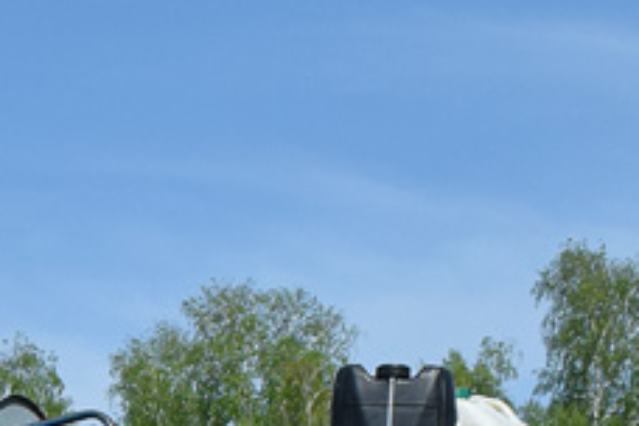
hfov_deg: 11.0
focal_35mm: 174
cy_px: 816
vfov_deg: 7.6
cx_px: -513
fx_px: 3088
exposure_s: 1/1000
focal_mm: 22
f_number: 7.1
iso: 200
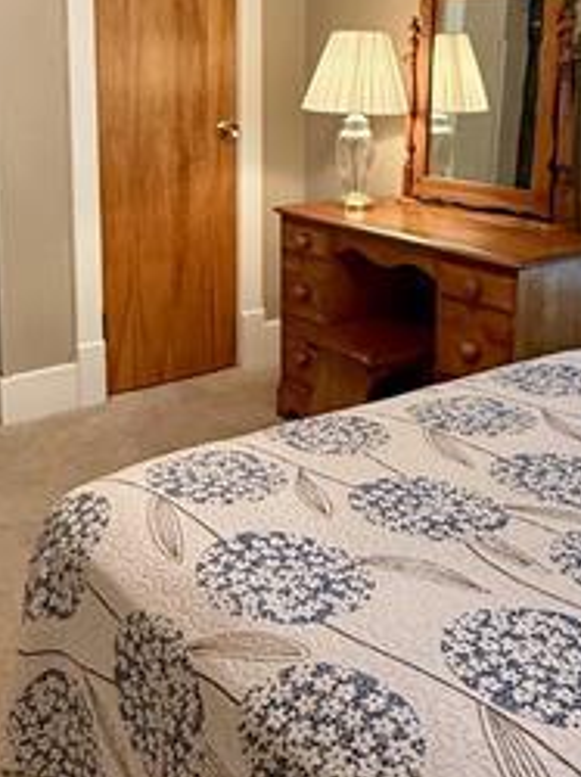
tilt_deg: -9.4
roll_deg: +2.0
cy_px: 214
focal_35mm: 43
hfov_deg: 33.1
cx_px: 166
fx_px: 964
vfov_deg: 42.8
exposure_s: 1/60
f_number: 2.2
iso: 500
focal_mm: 2.22
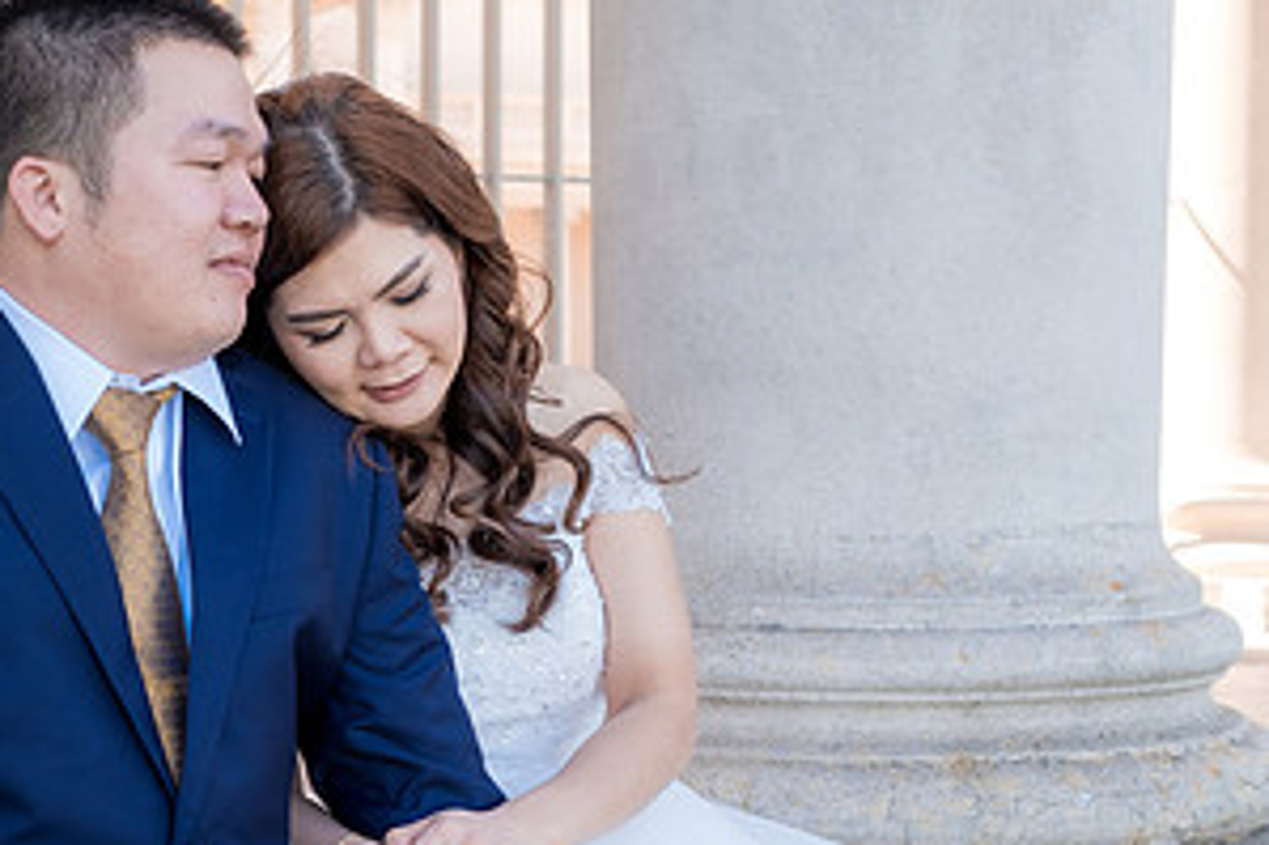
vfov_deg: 19.8
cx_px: 259
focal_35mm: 68
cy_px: 643
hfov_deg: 29.0
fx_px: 2396
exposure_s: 1/320
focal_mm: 23
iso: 200
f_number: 2.8
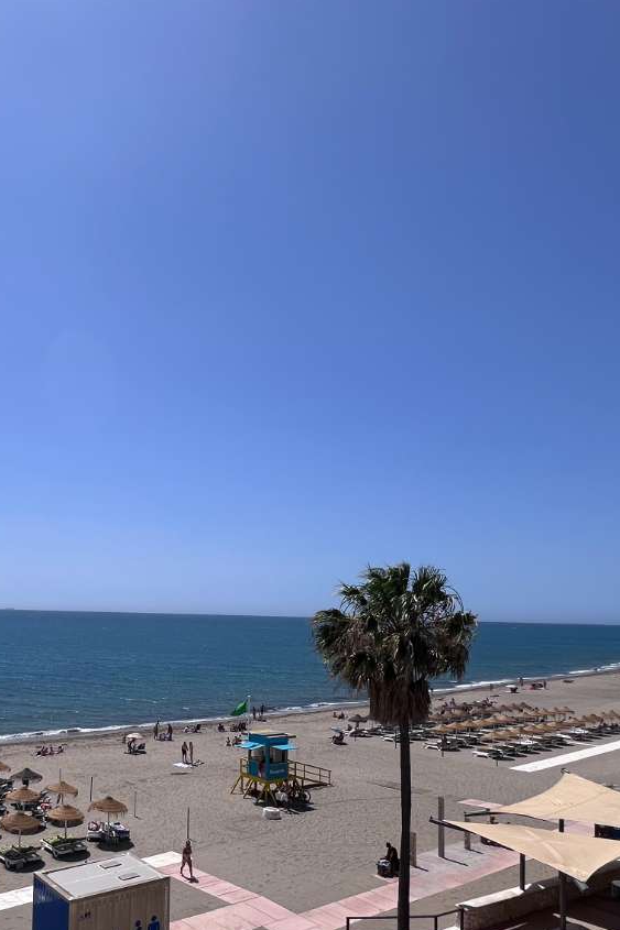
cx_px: 127
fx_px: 620
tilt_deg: +1.4
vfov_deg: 72.2
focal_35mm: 24
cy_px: 595
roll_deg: -1.8
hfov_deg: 50.0
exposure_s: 1/3774
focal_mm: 1.57
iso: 32
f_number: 1.8
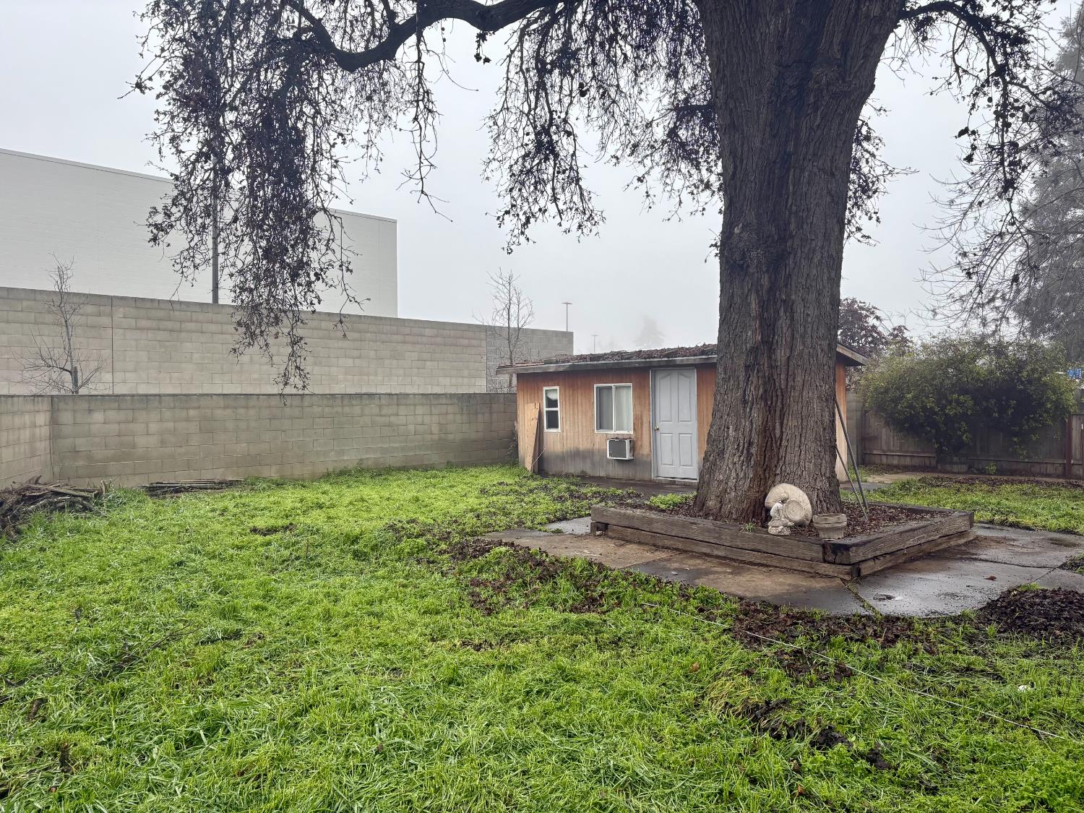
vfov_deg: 53.1
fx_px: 814
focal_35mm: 26
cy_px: 406
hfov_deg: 67.3
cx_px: 542
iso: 50
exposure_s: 1/933
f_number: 1.6
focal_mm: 5.96
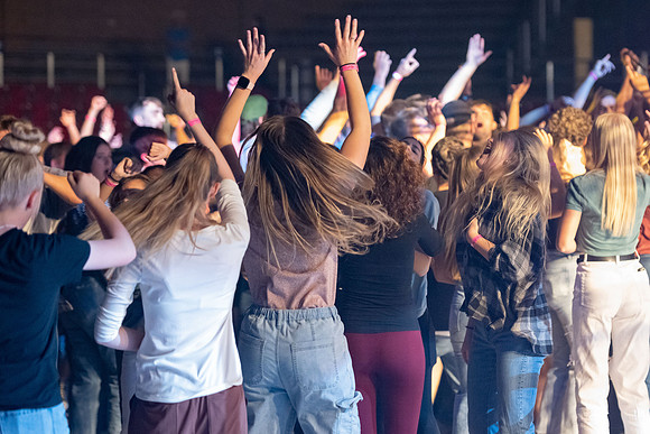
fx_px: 2348
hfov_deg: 15.7
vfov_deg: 10.5
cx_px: 387
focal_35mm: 130
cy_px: 252
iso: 6400
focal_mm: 100
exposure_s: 1/320
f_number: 2.8
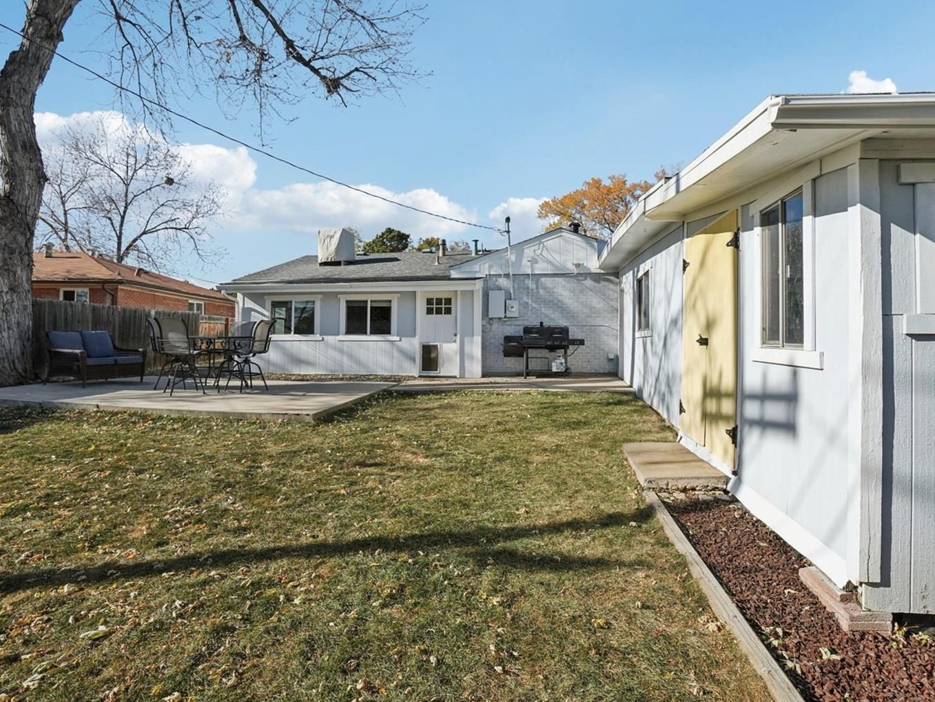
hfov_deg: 90.9
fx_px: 459
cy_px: 339
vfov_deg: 74.7
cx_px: 497
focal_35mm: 17
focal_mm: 10
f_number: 8
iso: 400
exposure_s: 1/1000
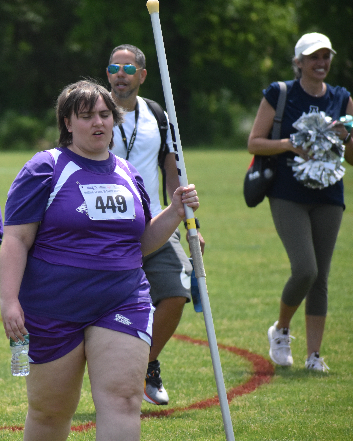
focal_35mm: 444
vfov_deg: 4.4
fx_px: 5798
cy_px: 221
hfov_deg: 3.5
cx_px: 26
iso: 1400
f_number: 5.6
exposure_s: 1/4000
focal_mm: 210
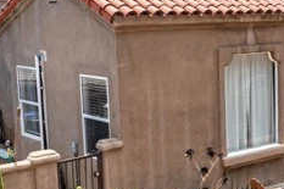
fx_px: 607
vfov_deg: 17.7
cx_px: 251
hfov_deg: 25.6
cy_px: 116
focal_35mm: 77
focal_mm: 10.26
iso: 100
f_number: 5.6
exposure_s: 1/400
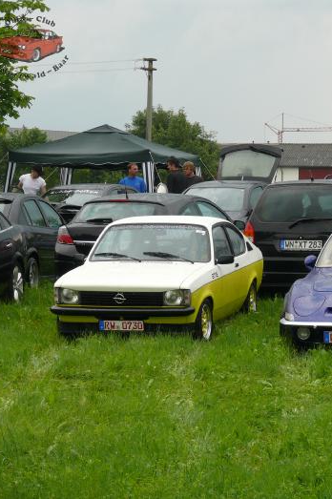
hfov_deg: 8.4
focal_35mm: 163
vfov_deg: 12.6
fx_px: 2258
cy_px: 250
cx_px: 306
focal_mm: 24.8
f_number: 5
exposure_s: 1/200
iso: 100
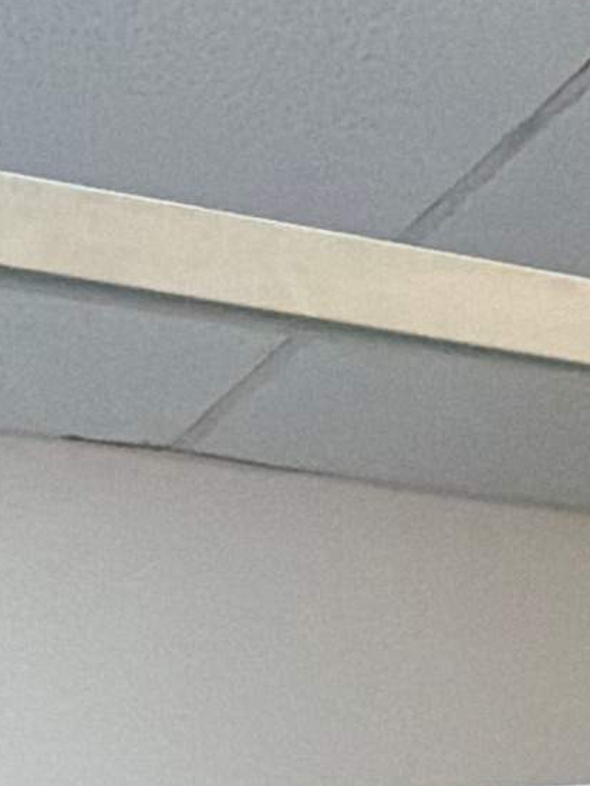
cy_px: 1686
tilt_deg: -11.2
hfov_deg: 14.5
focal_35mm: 102
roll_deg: -0.7
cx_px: 172
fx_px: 2317
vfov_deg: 14.8
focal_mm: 2.22
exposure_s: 1/60
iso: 320
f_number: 2.2
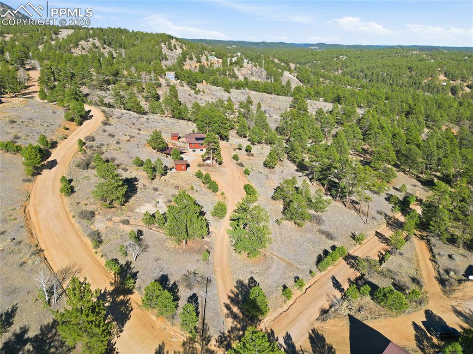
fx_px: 328
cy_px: 177
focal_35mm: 24
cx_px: 236
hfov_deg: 71.6
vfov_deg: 56.8
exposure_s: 1/2500
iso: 120
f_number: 1.7
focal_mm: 6.7
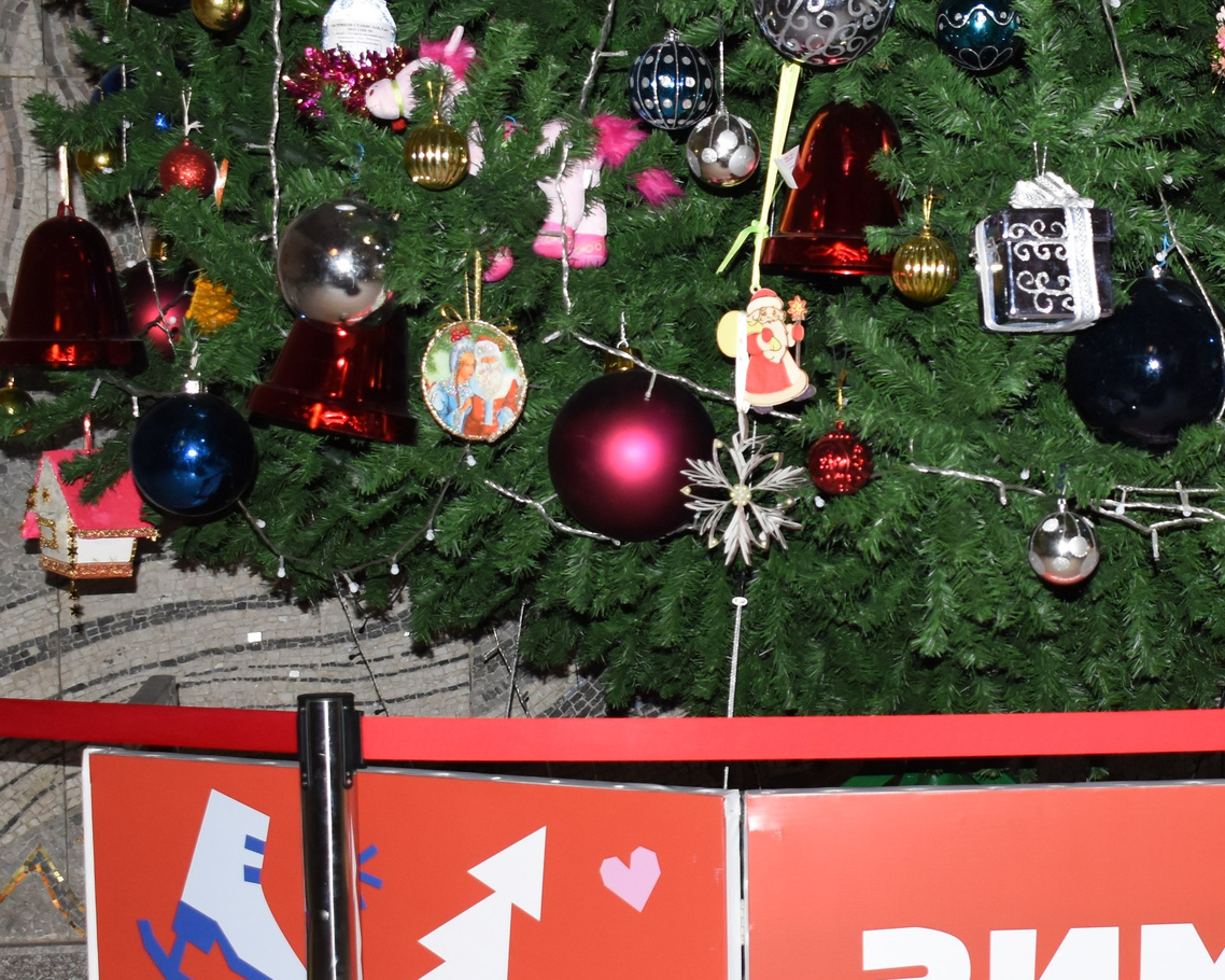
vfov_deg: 20.1
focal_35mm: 76
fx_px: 2755
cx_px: 977
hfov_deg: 24.7
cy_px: 645
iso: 800
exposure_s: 1/60
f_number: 5
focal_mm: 24
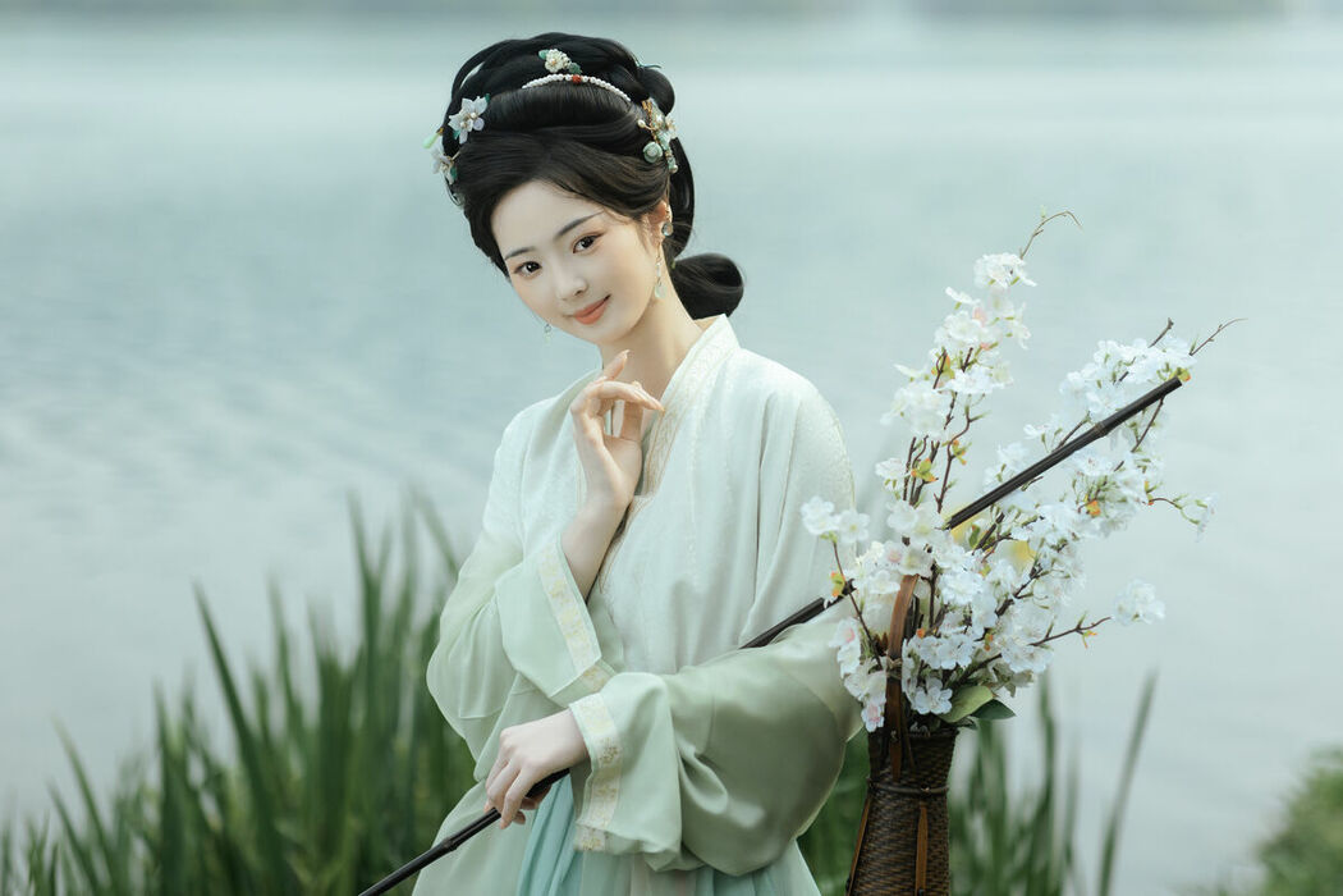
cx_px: 672
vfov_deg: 16.1
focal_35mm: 85
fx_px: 3171
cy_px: 448
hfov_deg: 23.9
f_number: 2
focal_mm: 85
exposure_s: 1/2000
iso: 100
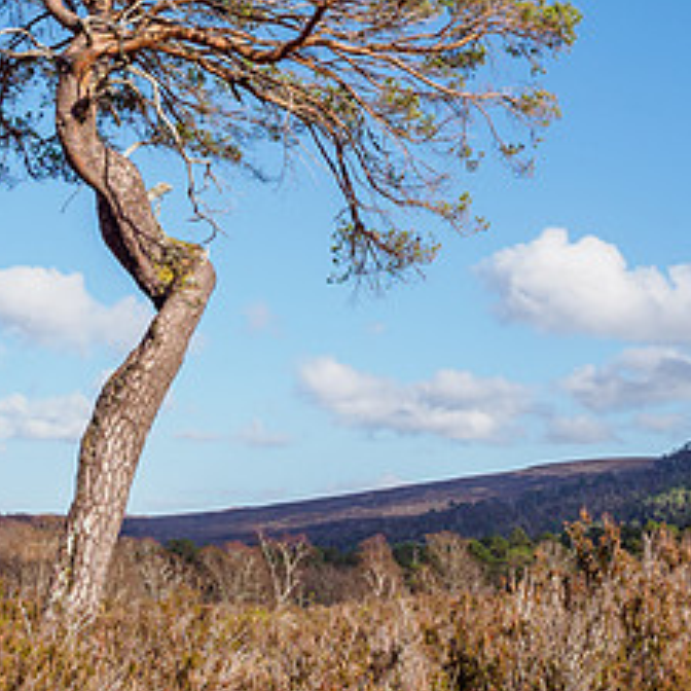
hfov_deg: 21.4
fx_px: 1829
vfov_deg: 21.2
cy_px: 147
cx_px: 395
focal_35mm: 81
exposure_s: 1/320
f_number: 7.1
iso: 200
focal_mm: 17
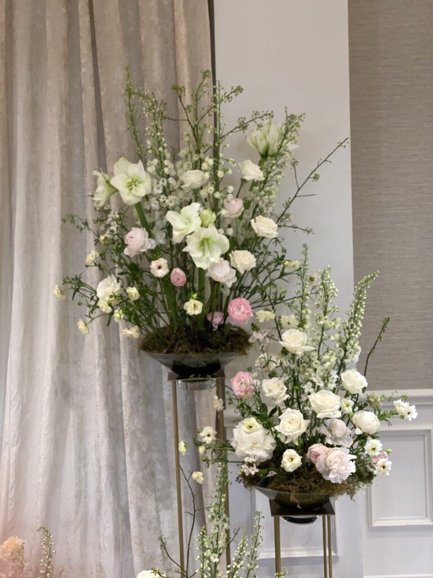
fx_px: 867
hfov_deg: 28.0
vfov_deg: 36.8
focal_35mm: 52
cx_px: 216
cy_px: 289
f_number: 2
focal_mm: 6
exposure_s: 1/100
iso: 125
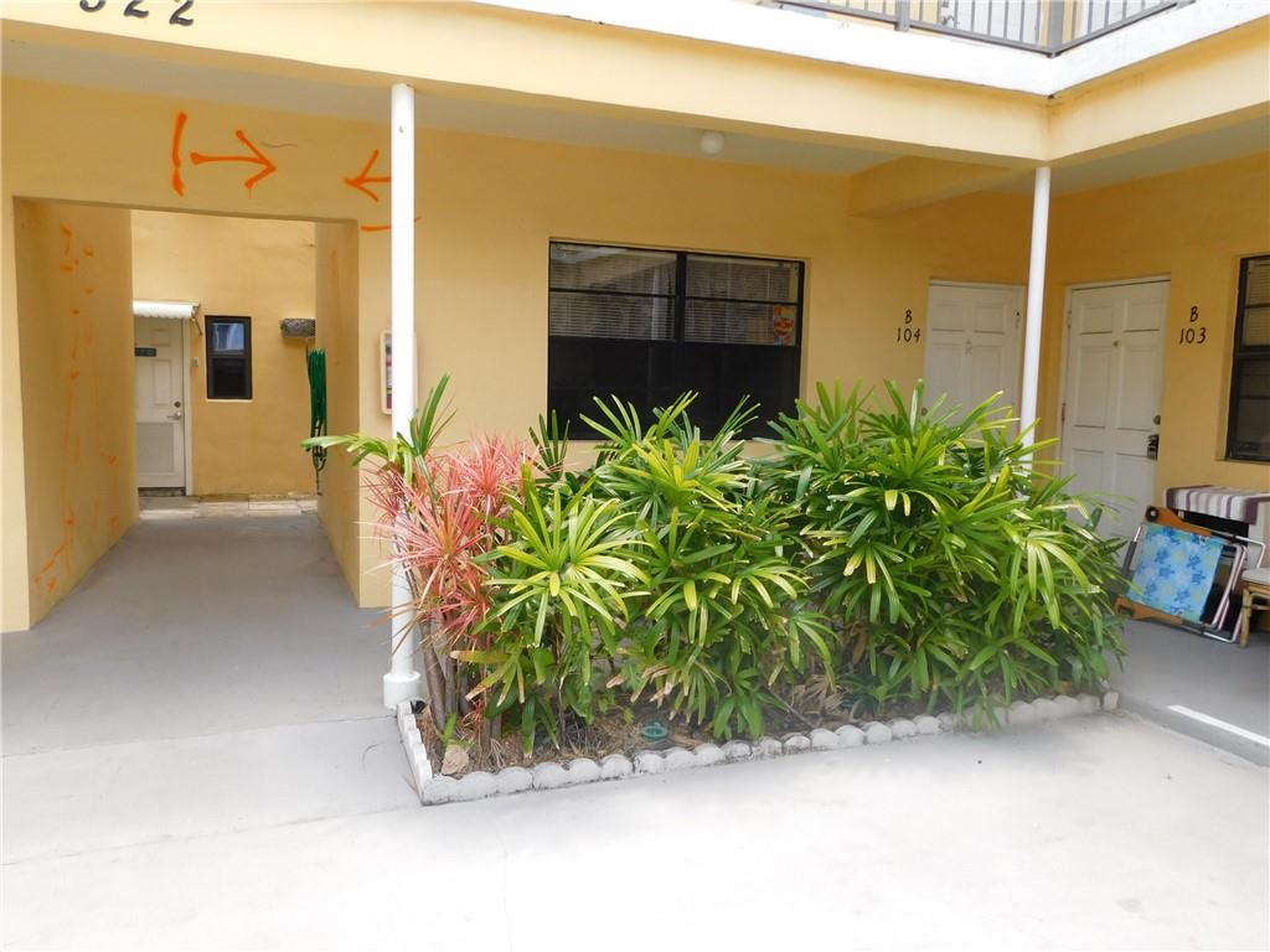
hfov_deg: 69.4
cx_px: 635
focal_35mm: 25
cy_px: 476
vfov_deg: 54.9
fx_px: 917
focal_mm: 4.5
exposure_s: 1/200
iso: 125
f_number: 3.1
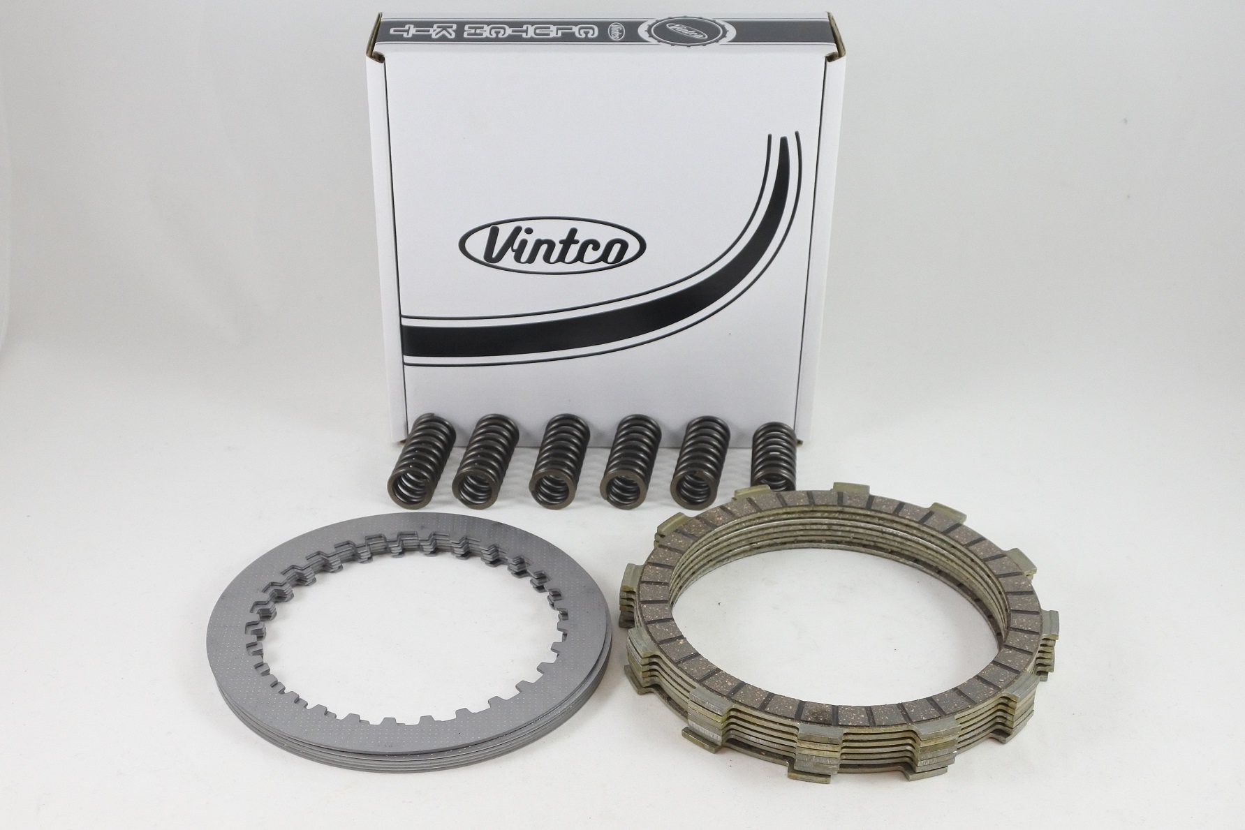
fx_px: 1314
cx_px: 622
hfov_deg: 50.7
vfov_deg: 35.1
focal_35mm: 38
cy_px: 415
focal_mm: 14.3
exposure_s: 1/125
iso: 500
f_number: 4
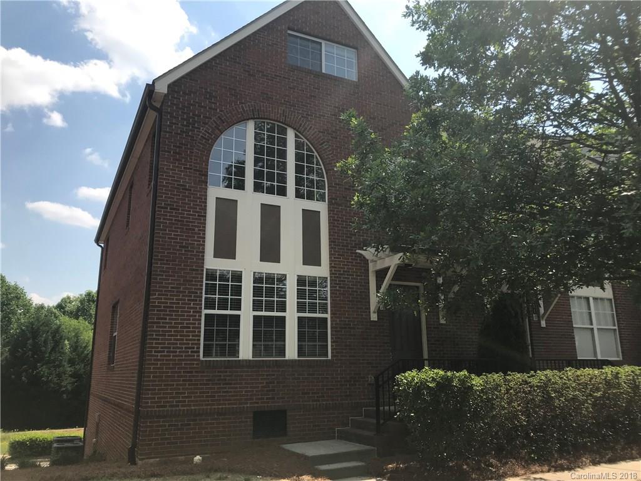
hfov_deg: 63.4
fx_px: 518
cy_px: 240
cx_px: 320
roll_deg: +0.0
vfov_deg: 49.7
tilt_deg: +14.8
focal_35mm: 28
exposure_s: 1/1996
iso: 20
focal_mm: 3.99
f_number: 1.8
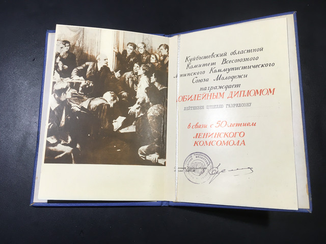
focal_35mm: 29
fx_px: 273
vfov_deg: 48.2
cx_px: 163
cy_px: 122
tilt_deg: -77.8
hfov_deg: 61.7
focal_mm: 4.15
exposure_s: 1/33
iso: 40
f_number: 2.2
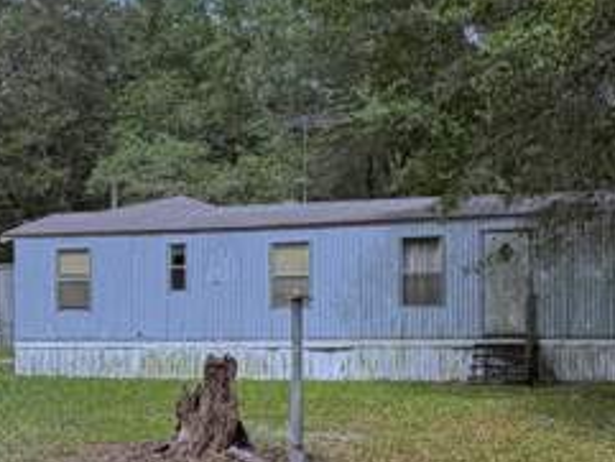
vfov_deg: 23.2
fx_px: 1120
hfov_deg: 30.7
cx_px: 268
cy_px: 309
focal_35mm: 63
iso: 40
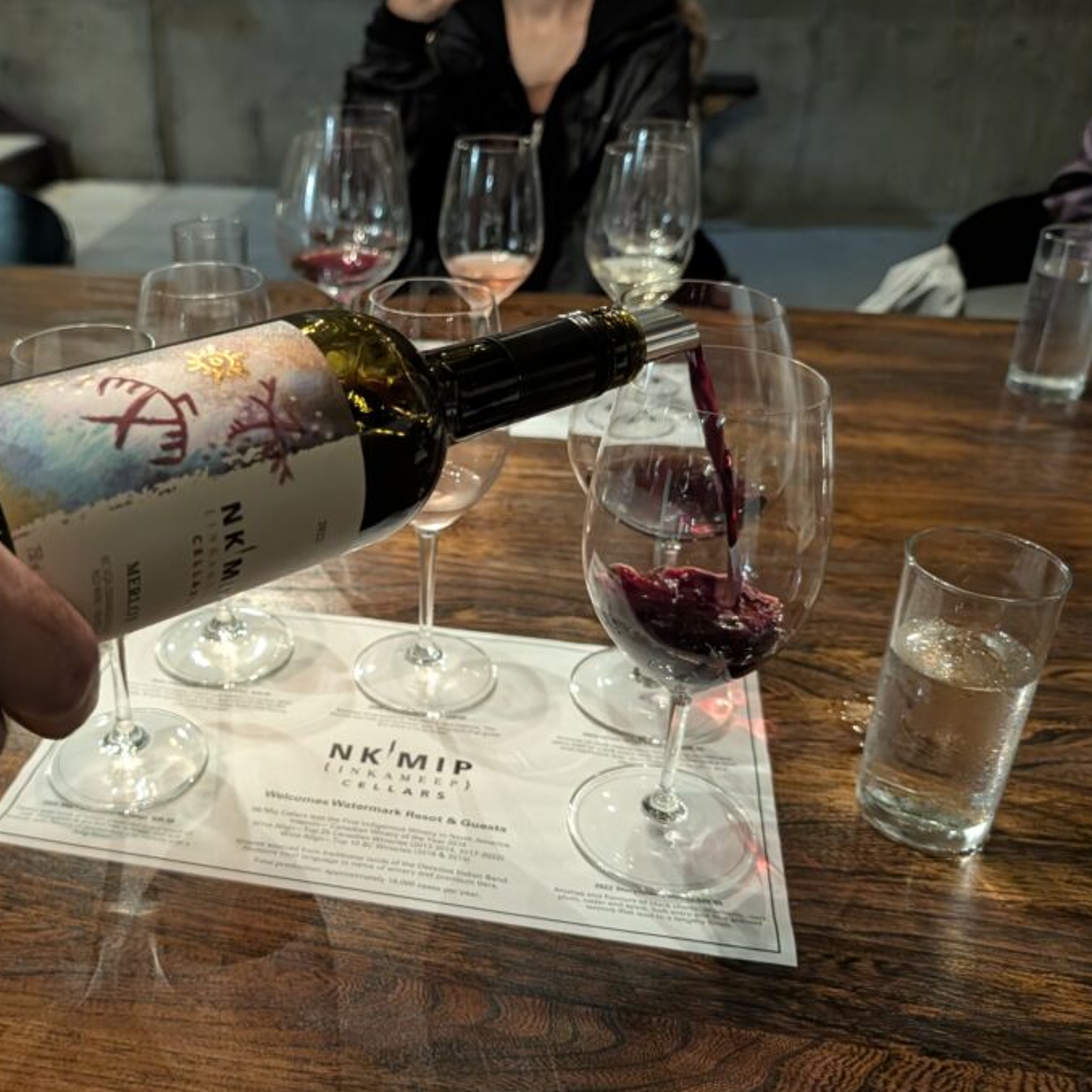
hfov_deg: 49.9
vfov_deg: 51.1
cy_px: 513
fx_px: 1142
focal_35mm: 32
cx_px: 334
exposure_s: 1/120
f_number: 1.68
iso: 1741
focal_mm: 6.9
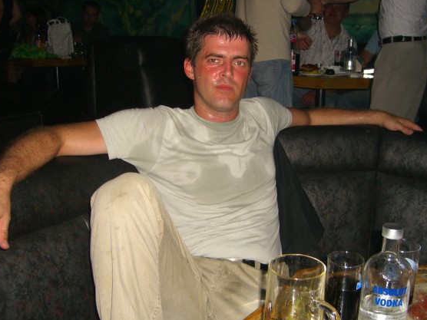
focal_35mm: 41
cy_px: 153
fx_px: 506
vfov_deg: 35.1
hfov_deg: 45.8
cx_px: 220
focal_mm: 7.9
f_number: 2.8
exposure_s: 1/60
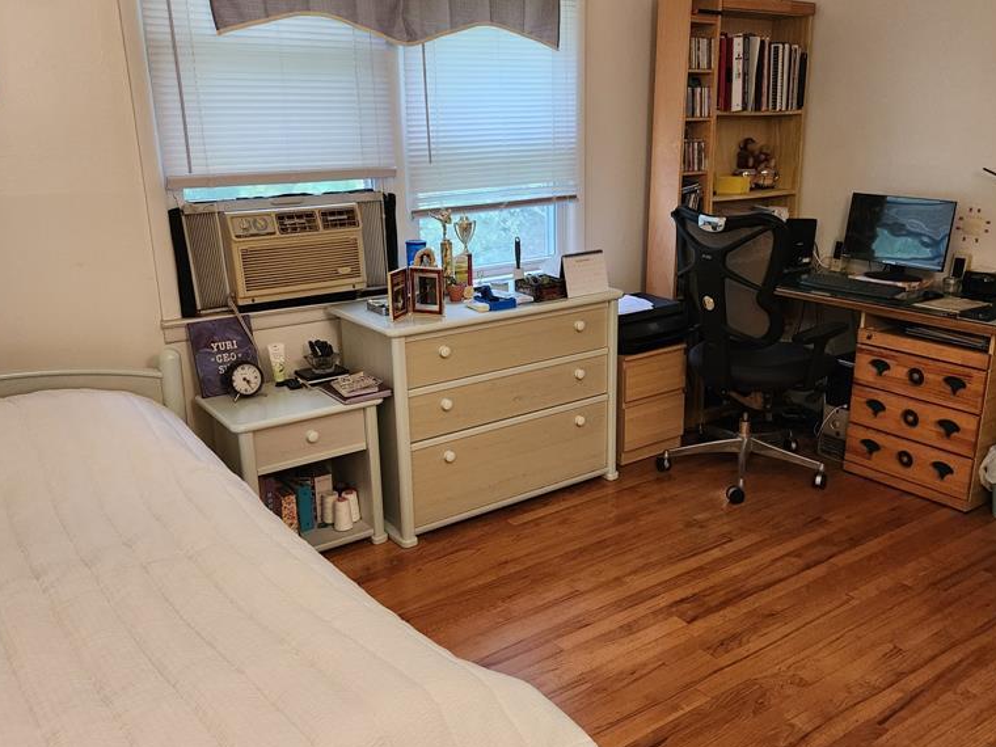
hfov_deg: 58.1
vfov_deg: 45.4
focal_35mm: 31
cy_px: 376
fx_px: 892
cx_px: 573
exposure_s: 1/120
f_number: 1.8
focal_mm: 5.4
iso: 1000
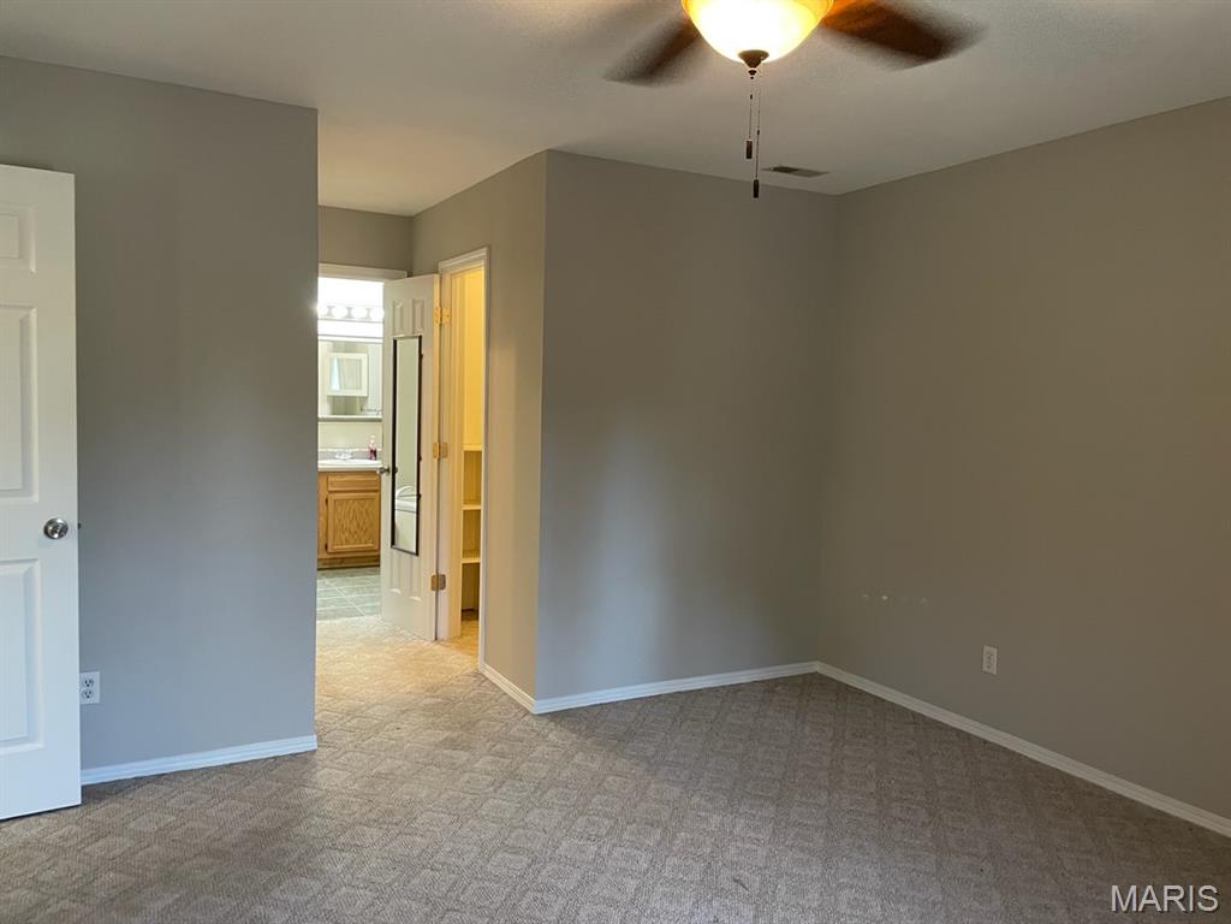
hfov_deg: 67.3
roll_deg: -1.3
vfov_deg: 53.1
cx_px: 616
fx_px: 925
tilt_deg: -2.8
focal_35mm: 26
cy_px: 462
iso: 400
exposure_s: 1/60
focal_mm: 4.2
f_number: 1.6
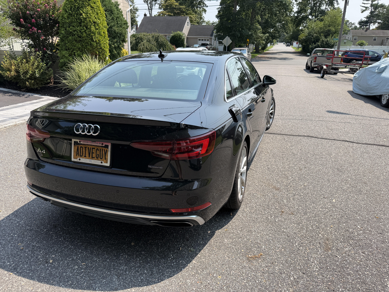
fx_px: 270
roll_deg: -0.3
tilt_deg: -20.6
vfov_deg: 56.8
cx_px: 194
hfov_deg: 71.6
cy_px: 146
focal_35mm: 24
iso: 80
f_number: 1.78
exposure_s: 1/2525
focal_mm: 6.76
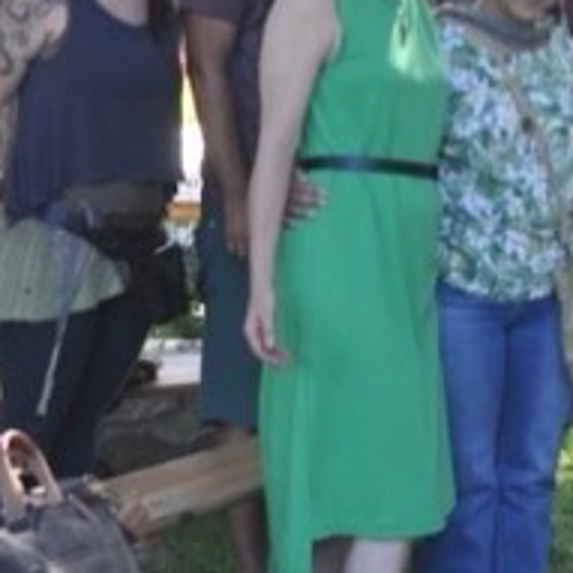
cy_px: -50
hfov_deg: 11.4
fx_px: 2697
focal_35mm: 144
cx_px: 987
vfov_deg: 11.9
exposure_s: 1/125
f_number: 5.6
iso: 400
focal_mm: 24
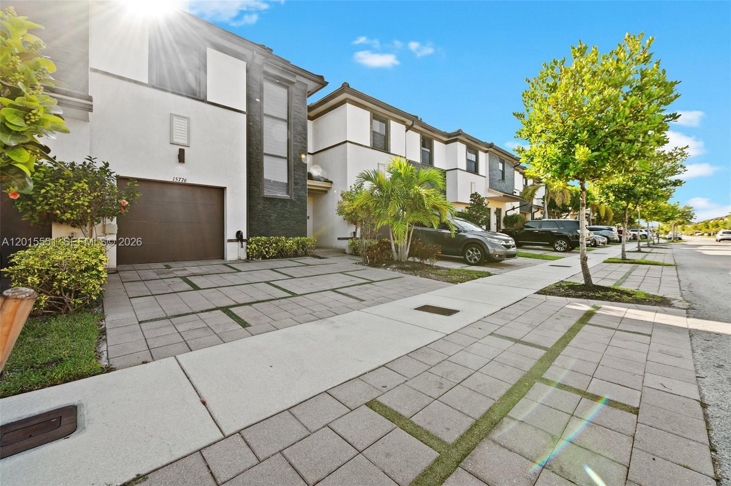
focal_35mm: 14
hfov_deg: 104.3
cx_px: 366
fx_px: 284
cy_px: 243
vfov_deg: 81.1
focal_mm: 14
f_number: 8
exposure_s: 1/200
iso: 200
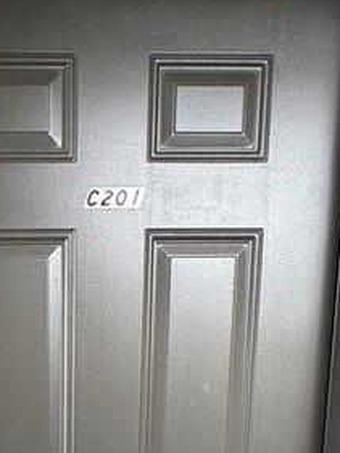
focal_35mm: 51
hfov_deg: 26.7
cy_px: 535
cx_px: -16
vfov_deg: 31.7
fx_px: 667
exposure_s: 1/121
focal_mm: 2.22
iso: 250
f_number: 2.2
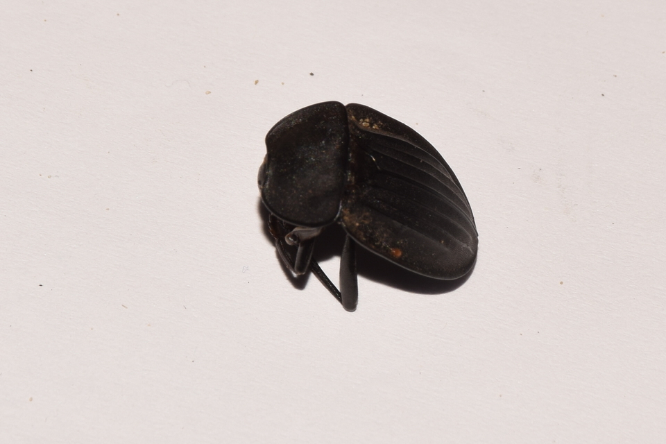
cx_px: 333
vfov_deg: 9.1
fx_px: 2775
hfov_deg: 13.7
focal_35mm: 150
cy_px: 222
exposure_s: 1/200
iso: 100
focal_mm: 100
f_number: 16
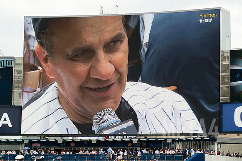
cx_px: 109
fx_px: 1066
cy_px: 71
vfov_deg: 8.6
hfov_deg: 13.0
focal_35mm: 159
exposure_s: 1/500
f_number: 10
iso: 320
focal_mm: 95
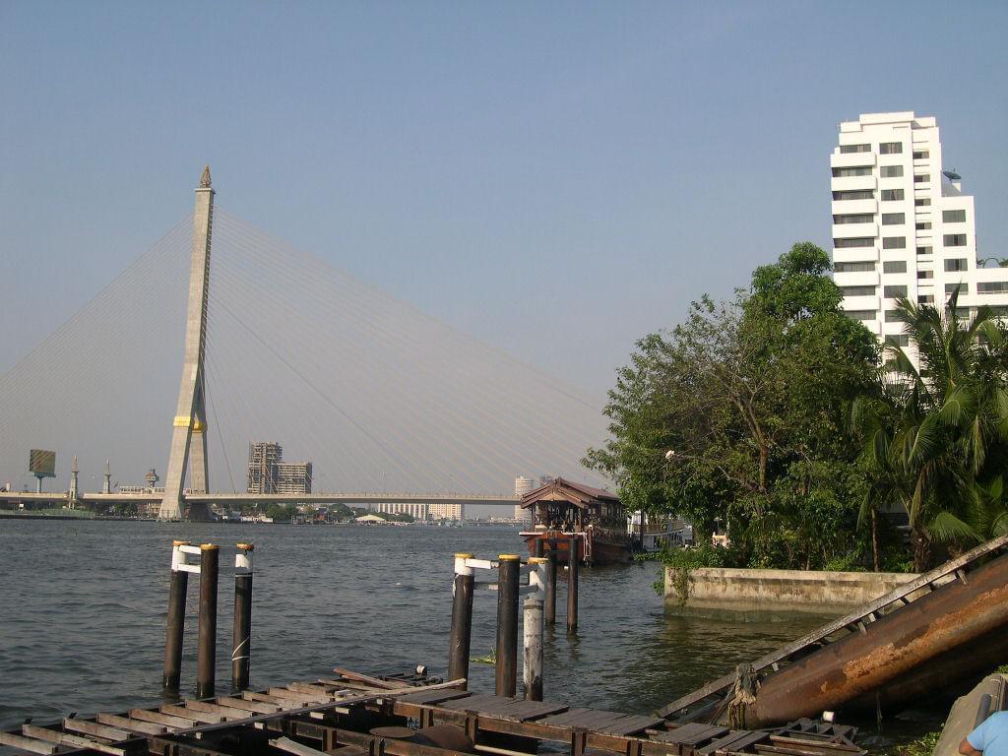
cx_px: 504
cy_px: 378
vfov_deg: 37.7
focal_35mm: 38
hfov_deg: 49.0
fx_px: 1107
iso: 100
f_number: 7.6
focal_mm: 8
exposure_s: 1/196
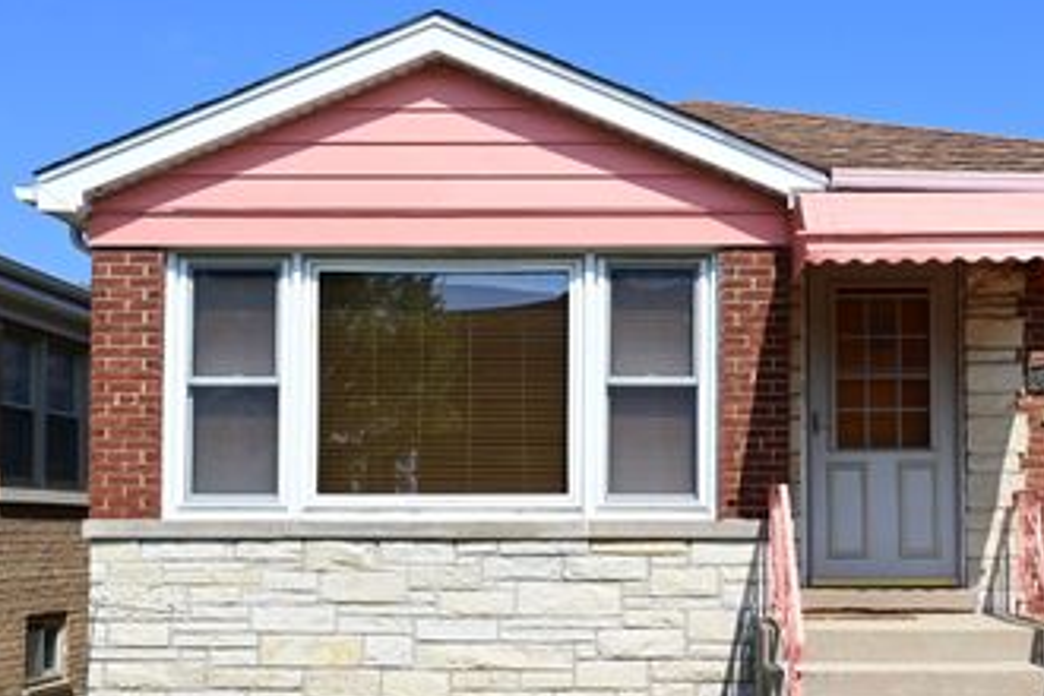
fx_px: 1537
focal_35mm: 53
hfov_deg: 37.2
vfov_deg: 25.4
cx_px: 680
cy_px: 476
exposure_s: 1/320
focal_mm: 35
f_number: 16
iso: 400
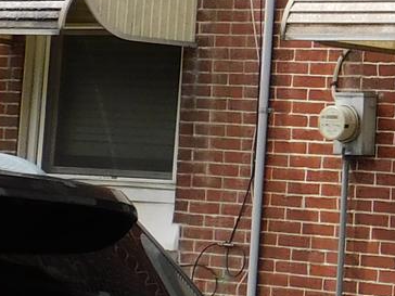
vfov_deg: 11.0
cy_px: 92
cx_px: 806
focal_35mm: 135
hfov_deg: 12.7
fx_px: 1540
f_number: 3.3
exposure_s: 1/1000
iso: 125
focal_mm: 4.3
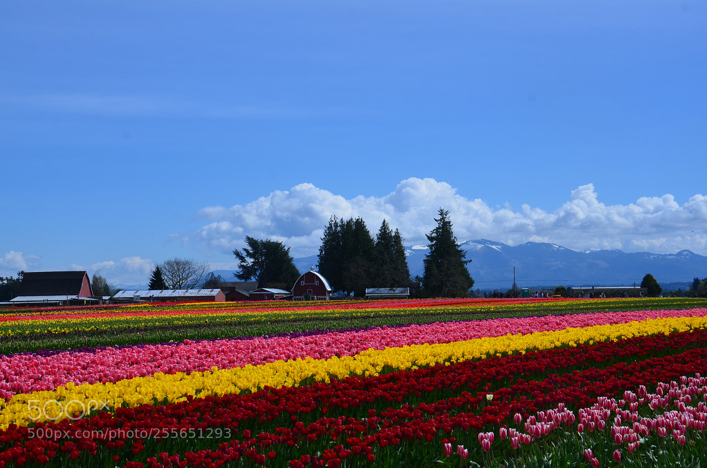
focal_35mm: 57
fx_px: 1117
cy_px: 234
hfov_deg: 35.1
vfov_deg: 23.7
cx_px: 354
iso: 100
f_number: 9
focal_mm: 38
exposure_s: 1/320
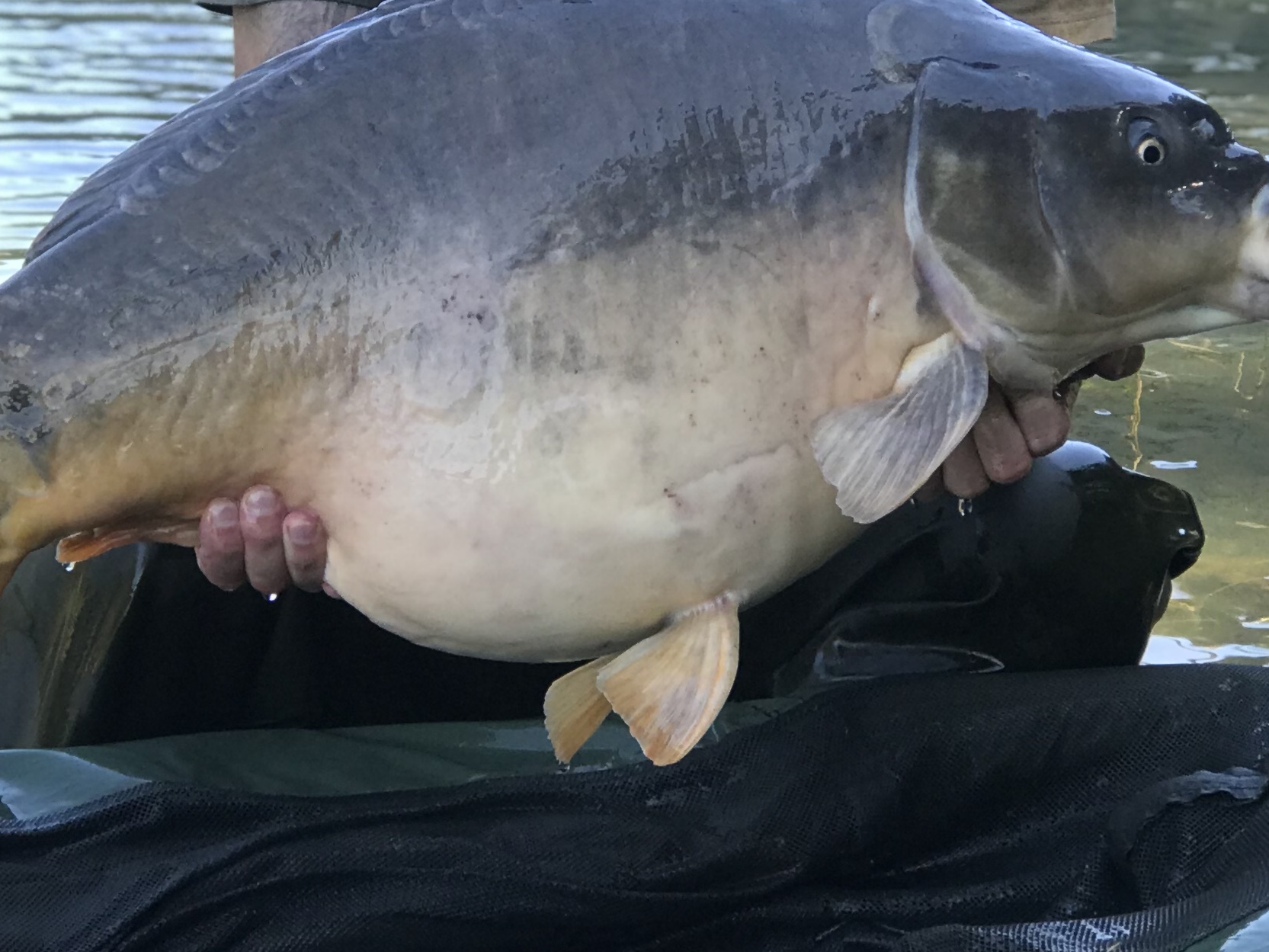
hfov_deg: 14.3
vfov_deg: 10.7
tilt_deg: -10.3
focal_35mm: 138
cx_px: 564
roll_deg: -1.9
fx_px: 5059
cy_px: 200
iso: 25
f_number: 2.8
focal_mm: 6.6
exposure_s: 1/100
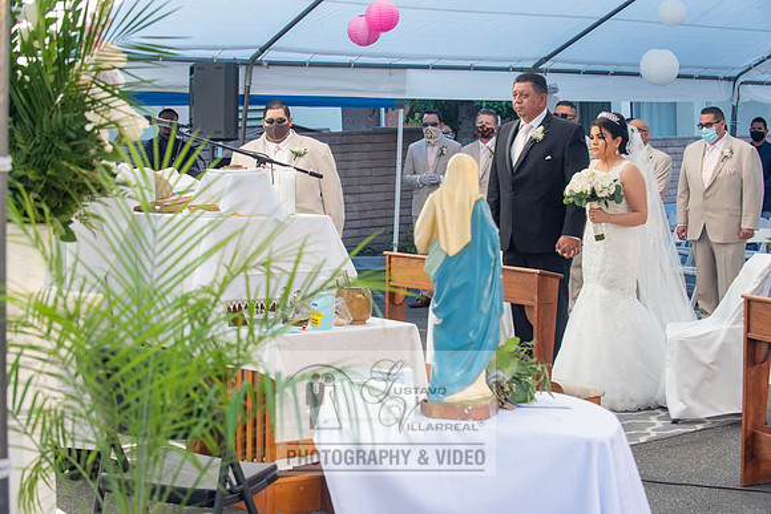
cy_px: 257
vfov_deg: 19.5
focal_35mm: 70
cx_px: 386
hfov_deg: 28.8
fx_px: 1499
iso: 640
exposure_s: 1/250
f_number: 6.3
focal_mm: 70
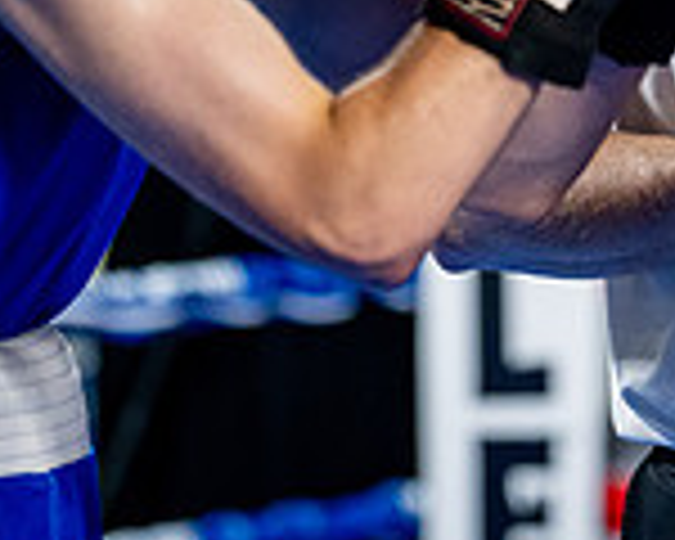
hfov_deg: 6.1
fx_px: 6313
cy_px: -70
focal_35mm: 316
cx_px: 760
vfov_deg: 4.9
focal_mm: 87
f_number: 2
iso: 4000
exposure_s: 1/1000
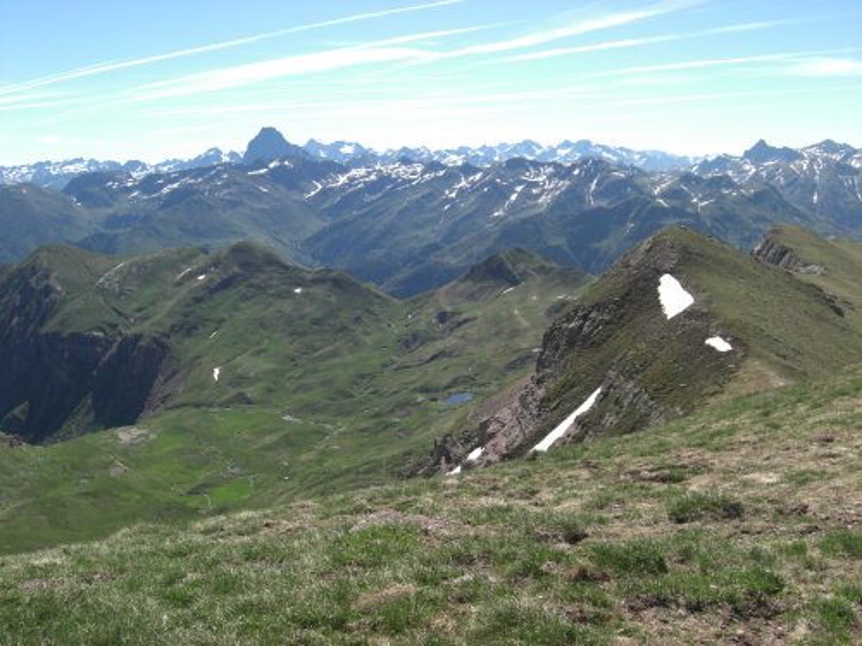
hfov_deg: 49.0
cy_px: 323
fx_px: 946
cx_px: 431
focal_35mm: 38
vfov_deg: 37.7
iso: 80
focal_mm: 7.9
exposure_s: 1/800
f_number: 4
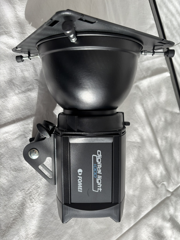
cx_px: 90
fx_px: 180
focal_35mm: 26
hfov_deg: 53.1
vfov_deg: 67.3
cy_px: 120
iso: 50
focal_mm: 5.96
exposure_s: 1/121
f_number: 1.6
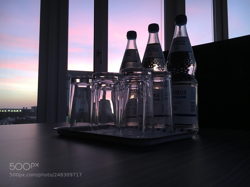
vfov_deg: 48.2
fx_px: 209
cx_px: 125
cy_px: 94
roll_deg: -0.1
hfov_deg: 61.7
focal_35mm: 29
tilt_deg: +4.4
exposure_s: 1/33
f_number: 2.2
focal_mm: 4.15
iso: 125
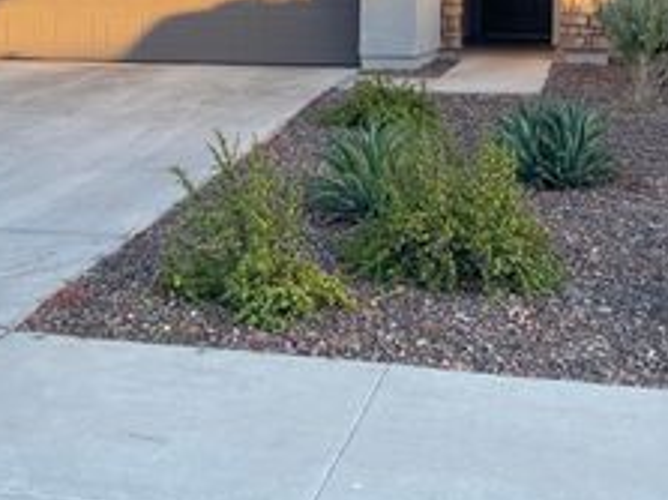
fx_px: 1080
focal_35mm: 56
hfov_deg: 34.4
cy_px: -25
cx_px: 327
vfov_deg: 24.6
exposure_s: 1/294
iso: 32
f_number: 1.6
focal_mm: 5.1
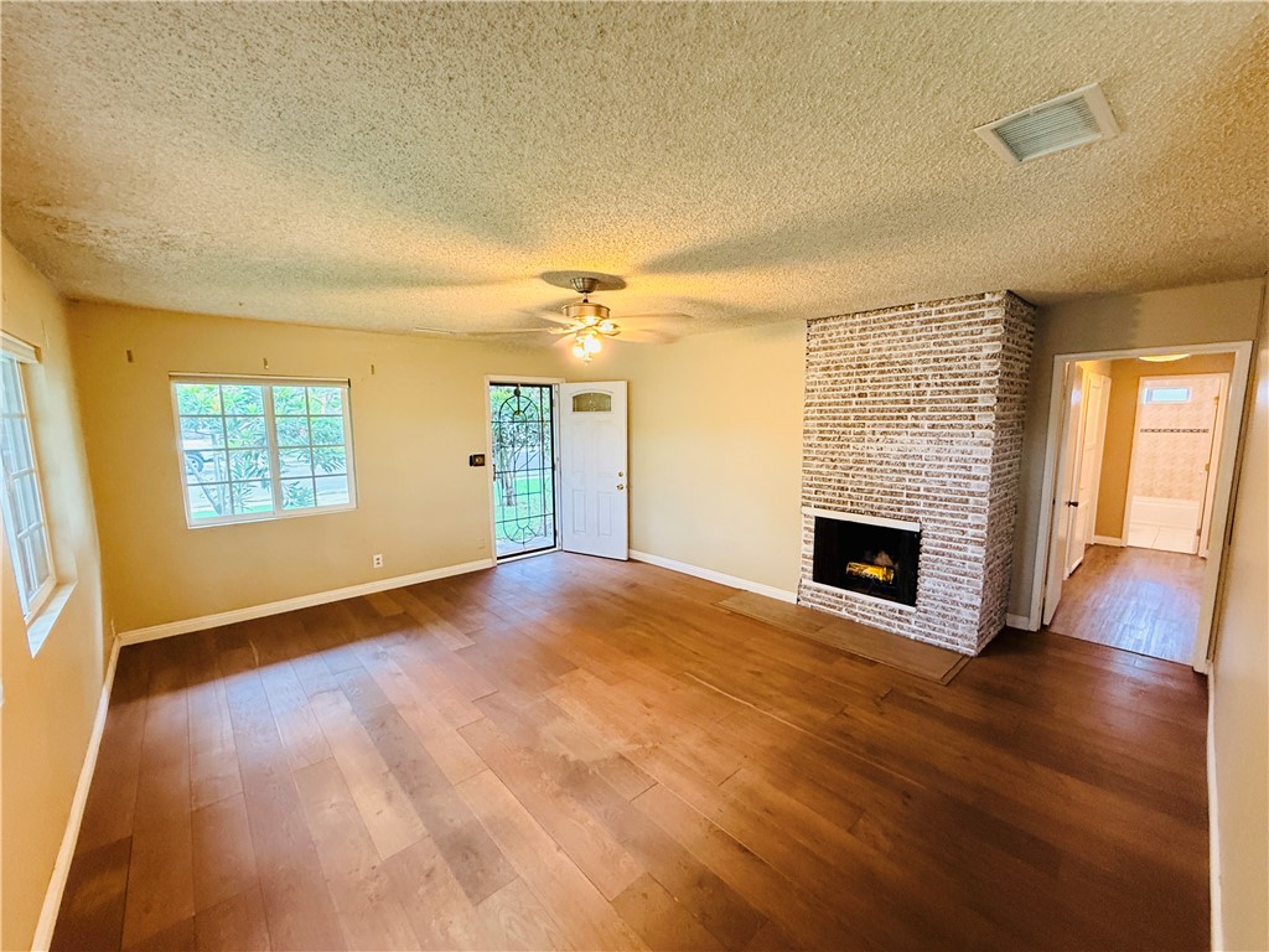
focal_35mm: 14
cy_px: 476
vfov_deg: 85.7
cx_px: 634
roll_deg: +0.9
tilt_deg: -7.5
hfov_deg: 102.1
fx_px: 513
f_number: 2.2
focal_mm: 2.22
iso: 500
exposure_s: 1/60
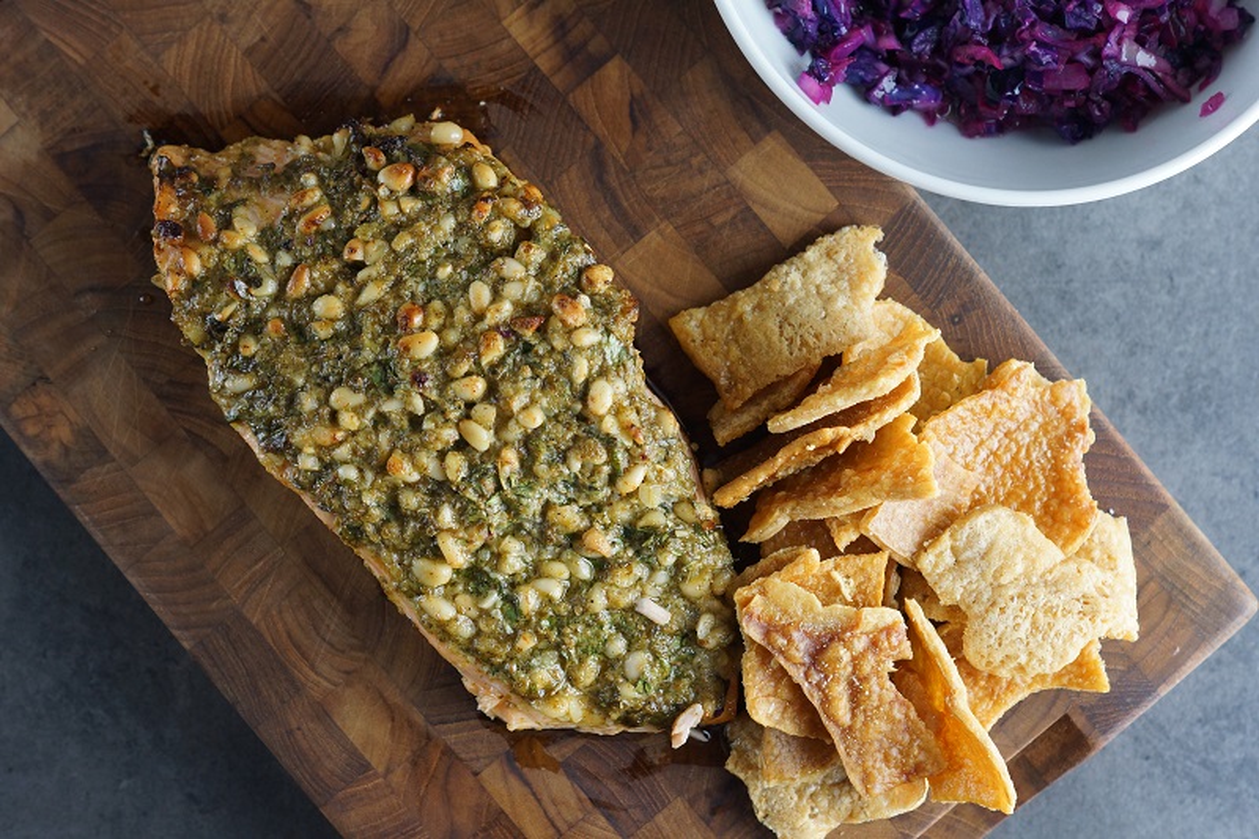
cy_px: 420
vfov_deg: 18.2
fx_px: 2622
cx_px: 630
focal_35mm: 75
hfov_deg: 27.0
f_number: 4
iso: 500
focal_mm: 50
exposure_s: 1/80
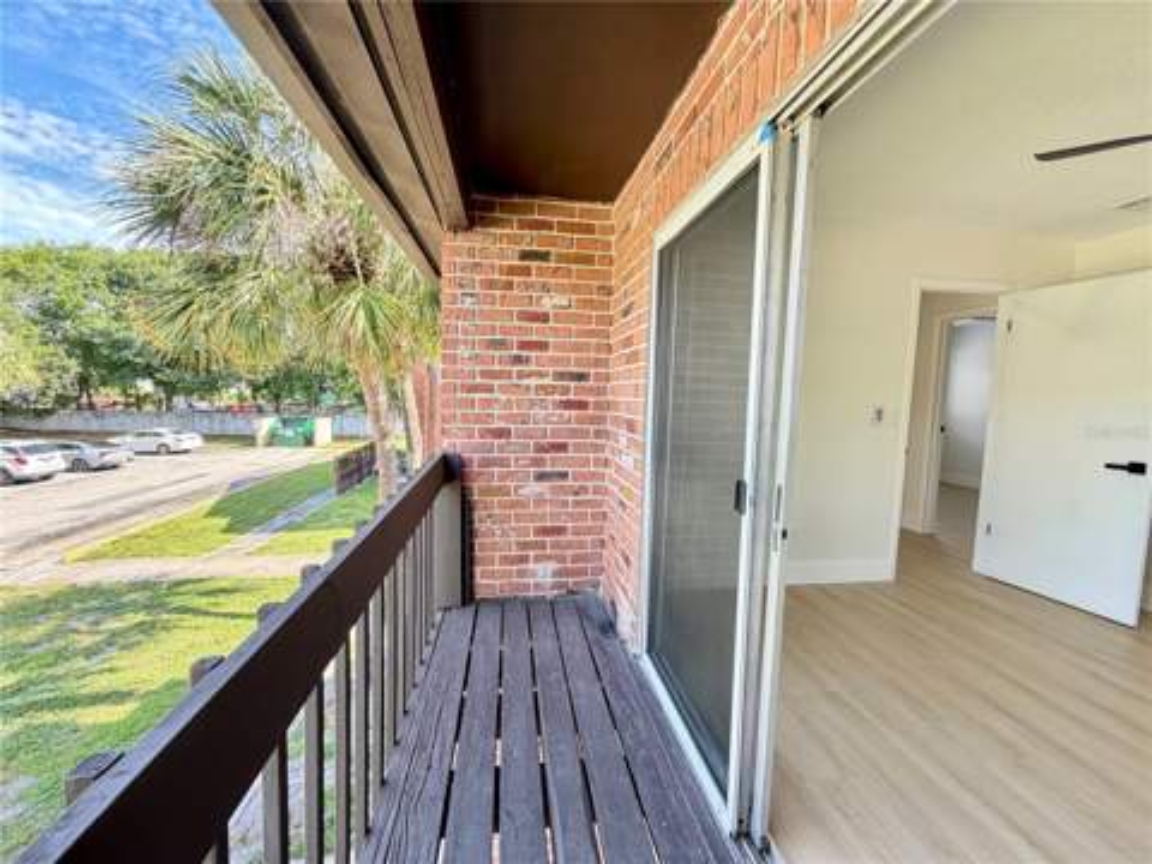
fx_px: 466
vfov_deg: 85.7
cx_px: 576
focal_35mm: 14
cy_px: 432
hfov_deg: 102.1
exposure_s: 1/121
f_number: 2.2
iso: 125
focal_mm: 2.22
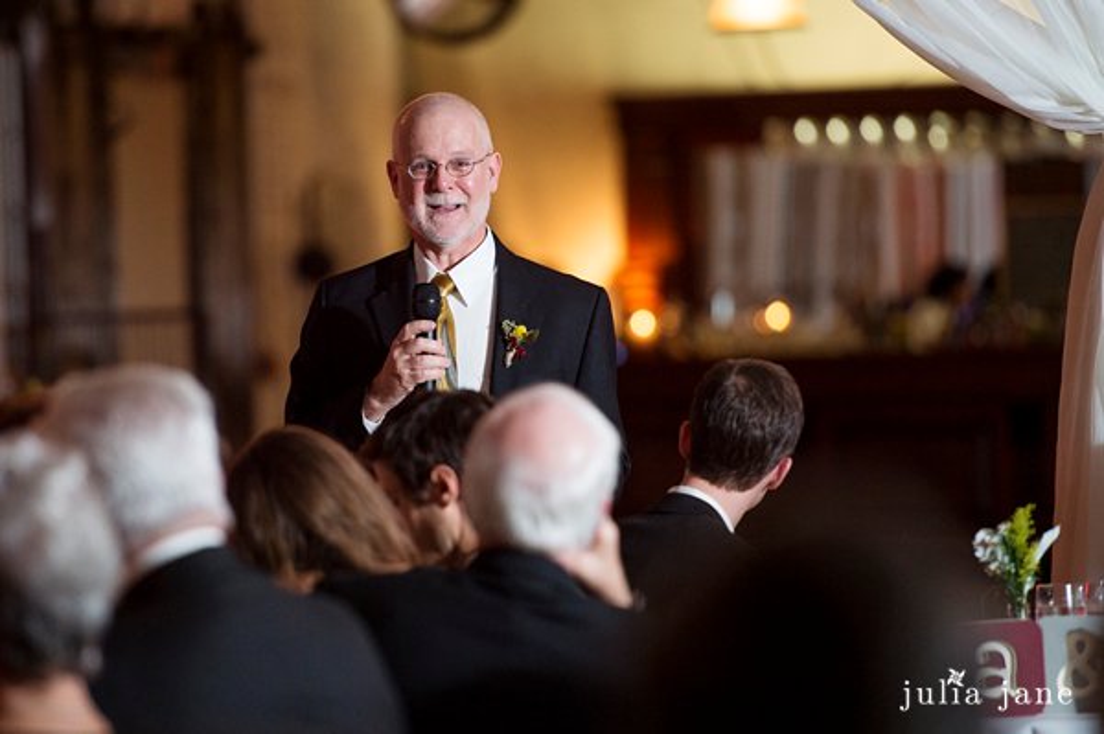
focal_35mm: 200
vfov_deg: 6.9
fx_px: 6128
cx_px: 552
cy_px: 367
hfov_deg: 10.3
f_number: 2.8
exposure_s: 1/100
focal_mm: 200
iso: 1250
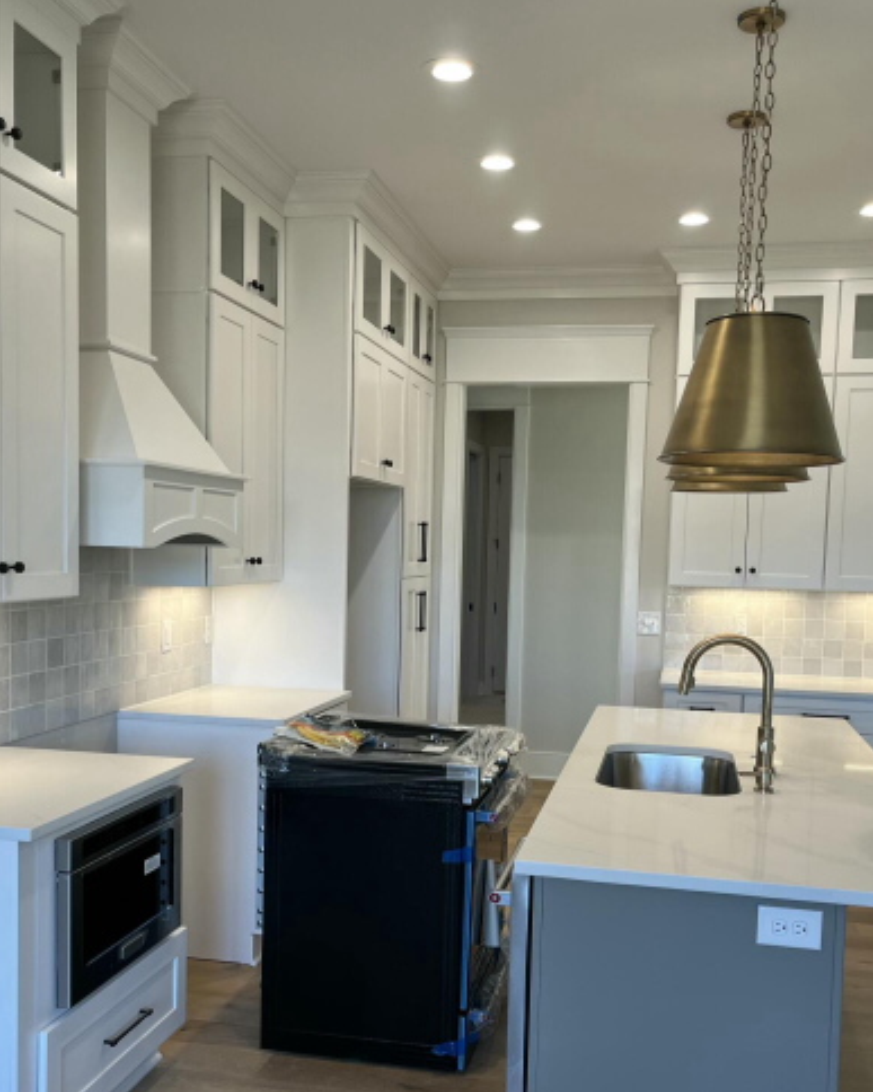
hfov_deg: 42.2
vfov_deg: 51.3
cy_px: 633
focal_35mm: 35
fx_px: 1131
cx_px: 449
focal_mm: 5.1
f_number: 1.6
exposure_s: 1/120
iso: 80
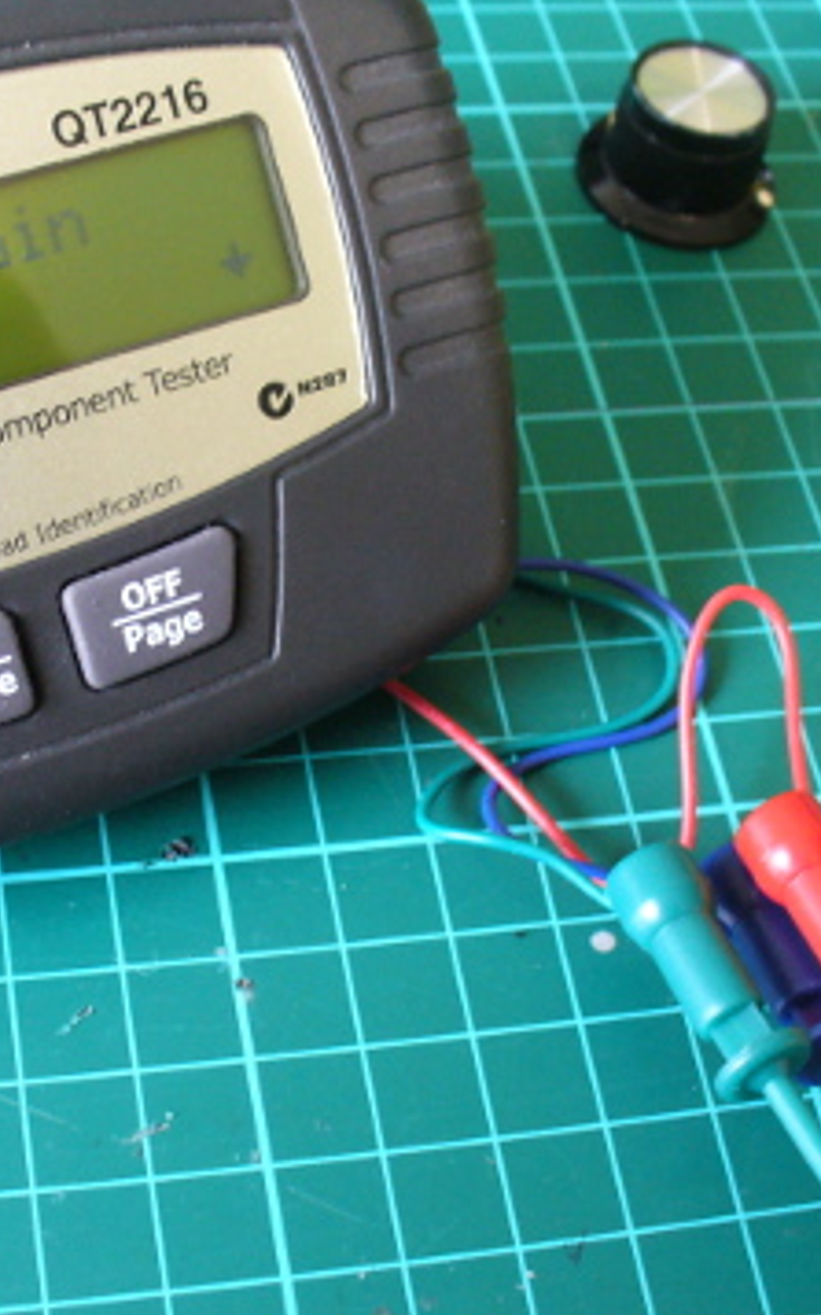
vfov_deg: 36.9
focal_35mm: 55
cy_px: 646
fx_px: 1970
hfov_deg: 23.3
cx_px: 225
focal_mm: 6.1
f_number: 2.8
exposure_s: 1/15
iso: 200
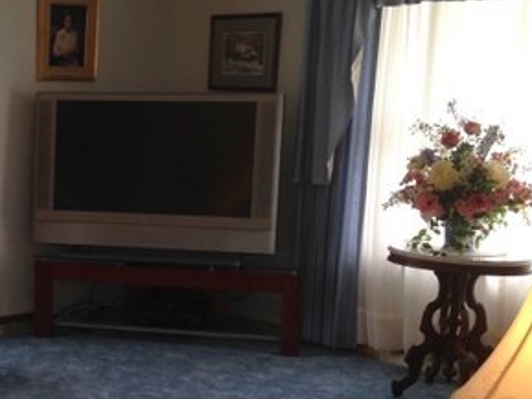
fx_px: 1122
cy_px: 285
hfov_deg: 25.5
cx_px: 13
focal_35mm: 73
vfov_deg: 20.1
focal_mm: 4.12
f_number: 2.4
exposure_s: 1/20
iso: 64
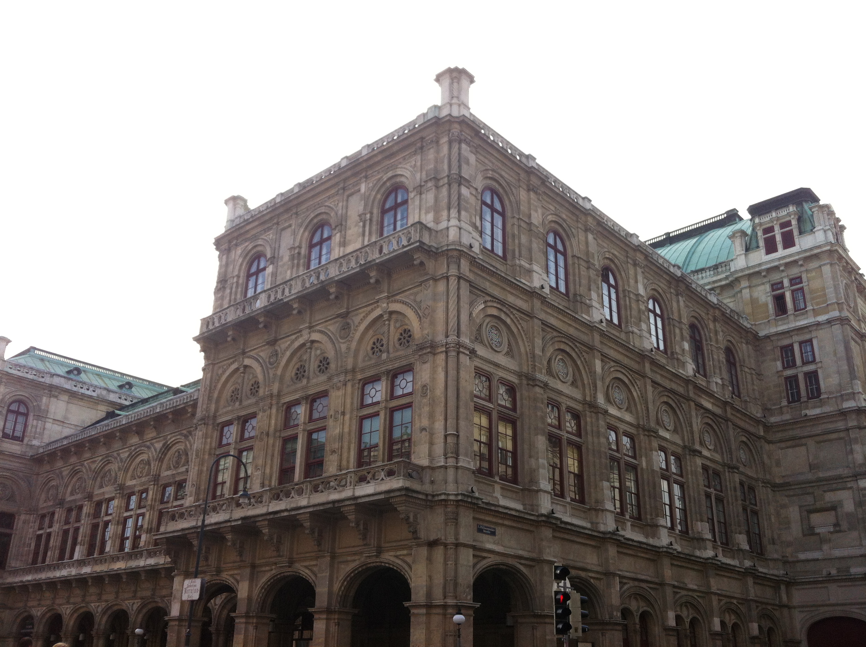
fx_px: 874
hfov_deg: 52.7
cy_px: 324
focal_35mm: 35
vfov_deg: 40.6
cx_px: 433
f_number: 2.8
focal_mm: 3.85
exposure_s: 1/603
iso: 80
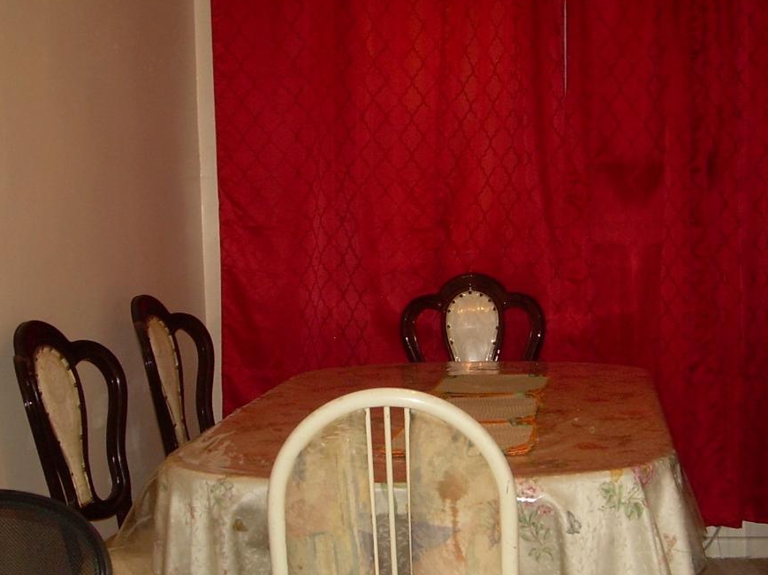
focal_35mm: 63
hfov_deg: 30.7
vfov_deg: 23.2
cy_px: 339
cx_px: 454
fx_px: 1397
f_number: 2.8
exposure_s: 1/60
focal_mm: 6.3
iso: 100
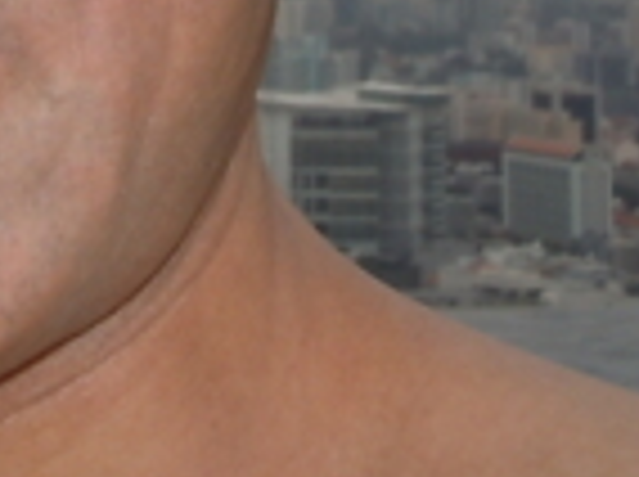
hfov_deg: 10.0
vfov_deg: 7.5
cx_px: -580
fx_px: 3428
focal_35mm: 186
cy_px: -630
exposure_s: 1/200
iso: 100
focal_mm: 5.9
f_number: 4
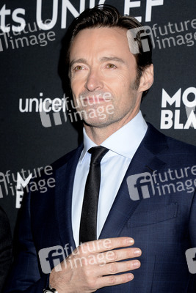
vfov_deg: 20.8
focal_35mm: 98
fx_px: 800
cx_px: 98
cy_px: 146
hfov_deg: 14.0
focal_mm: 98
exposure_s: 1/250
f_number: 8
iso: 640
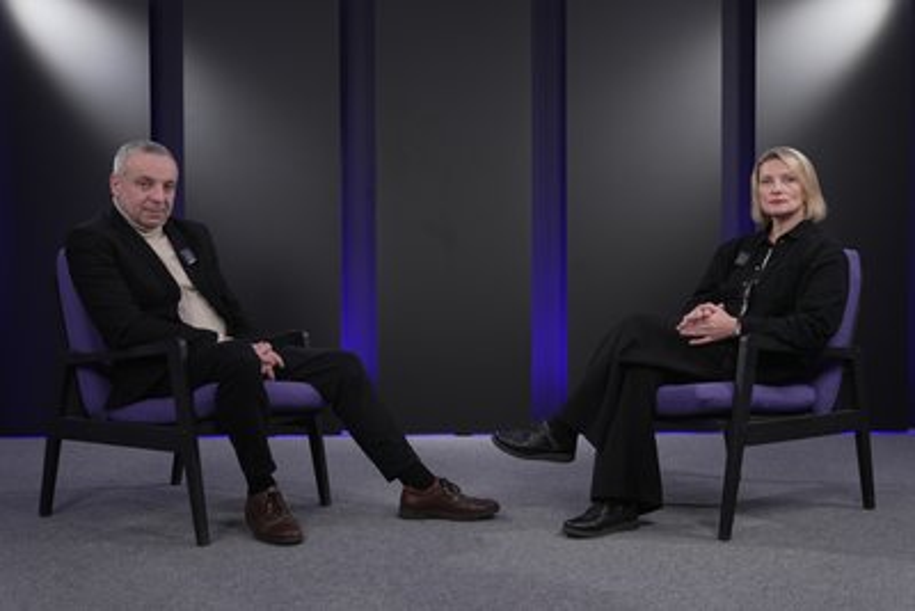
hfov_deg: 53.1
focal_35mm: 36
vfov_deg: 36.9
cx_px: 458
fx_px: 915
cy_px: 306
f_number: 2.8
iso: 400
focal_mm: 36
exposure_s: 1/50
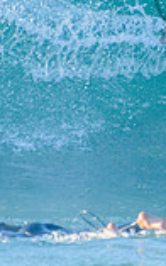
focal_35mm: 1885
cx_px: 327
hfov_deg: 0.7
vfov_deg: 1.1
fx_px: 13657
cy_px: 3
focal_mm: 500
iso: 720
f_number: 5.6
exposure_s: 1/2000
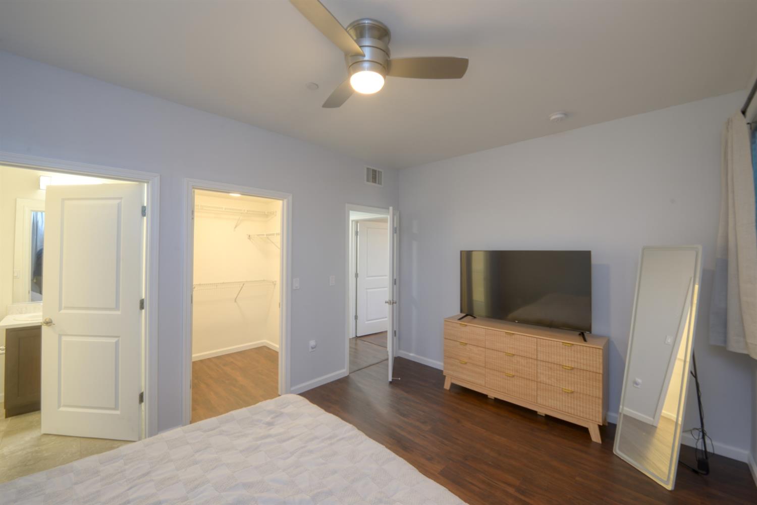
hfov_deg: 104.3
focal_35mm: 14
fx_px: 294
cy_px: 252
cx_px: 378
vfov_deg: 81.2
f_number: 10
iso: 400
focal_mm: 14
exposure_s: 1/2.5
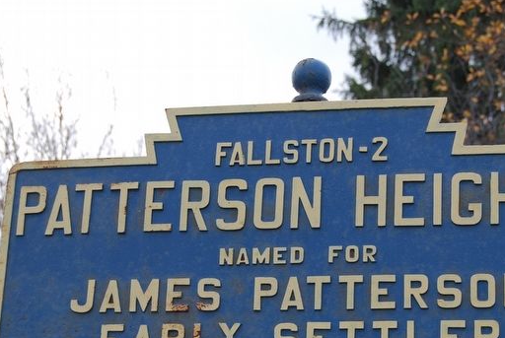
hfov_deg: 22.8
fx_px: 1250
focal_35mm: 89
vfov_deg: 15.3
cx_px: 296
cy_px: 258
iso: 200
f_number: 5.6
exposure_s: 1/125
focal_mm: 38
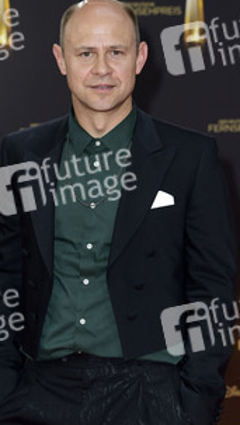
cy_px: 252
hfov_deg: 8.8
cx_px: 105
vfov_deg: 15.5
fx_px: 1557
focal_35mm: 138
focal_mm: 100
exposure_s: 1/250
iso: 800
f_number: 6.3
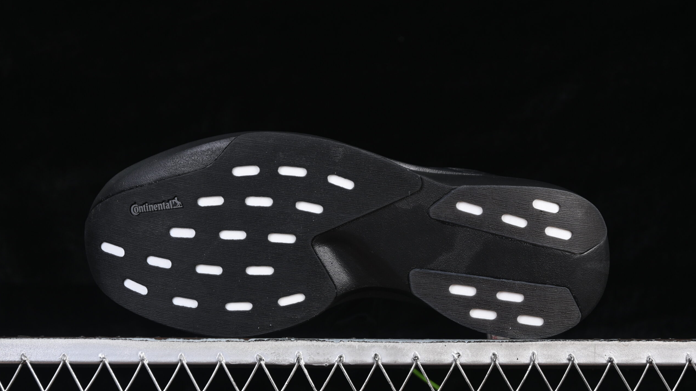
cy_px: 195
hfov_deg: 26.9
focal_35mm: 79
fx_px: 1458
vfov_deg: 15.3
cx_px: 346
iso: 160
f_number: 6.3
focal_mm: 50
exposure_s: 1/60
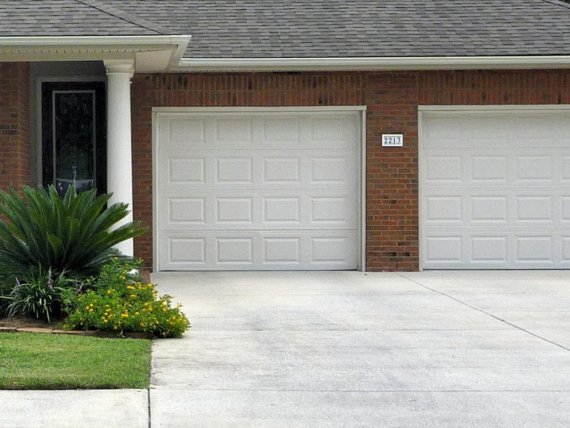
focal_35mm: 97
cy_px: 218
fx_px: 1597
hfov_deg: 19.9
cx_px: 76
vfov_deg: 15.2
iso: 100
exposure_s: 1/640
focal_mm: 5.5
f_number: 3.5
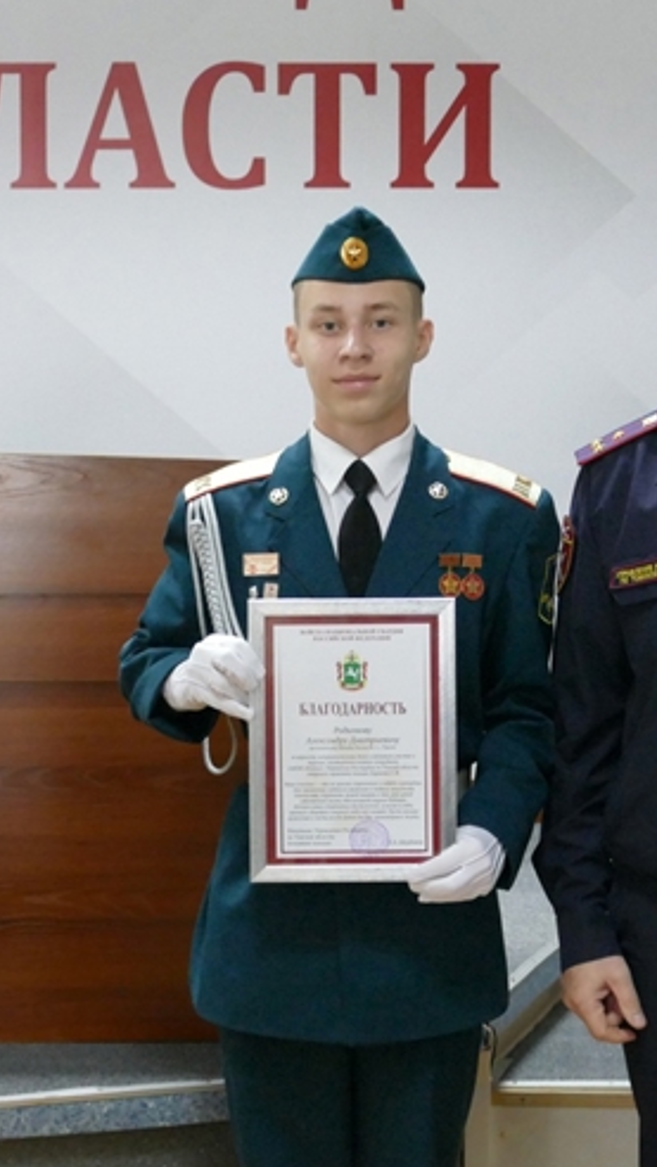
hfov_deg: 16.1
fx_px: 2321
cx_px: 436
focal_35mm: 75
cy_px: 588
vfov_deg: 28.2
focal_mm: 17.27
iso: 1600
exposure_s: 1/40
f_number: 3.3
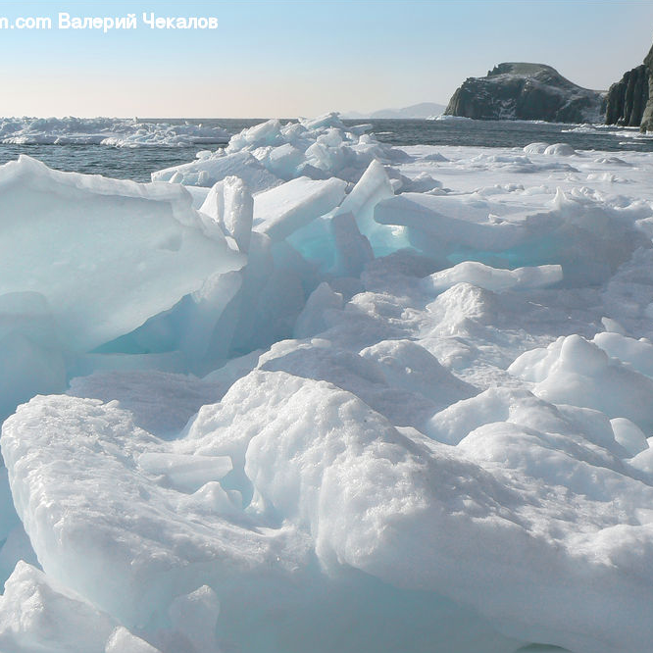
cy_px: 329
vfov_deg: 39.2
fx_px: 918
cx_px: 244
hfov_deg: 38.9
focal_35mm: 43
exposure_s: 1/500
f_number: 8
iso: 80
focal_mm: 6
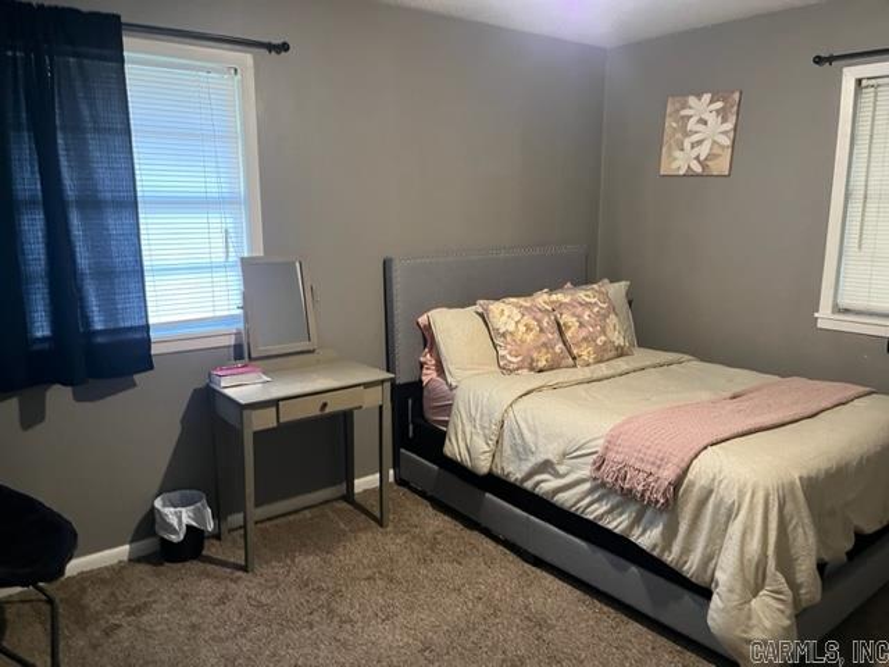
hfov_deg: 67.3
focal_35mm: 26
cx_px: 444
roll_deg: -1.7
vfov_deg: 53.1
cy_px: 334
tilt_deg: -12.5
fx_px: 668
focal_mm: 5.1
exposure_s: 1/40
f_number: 1.6
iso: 500
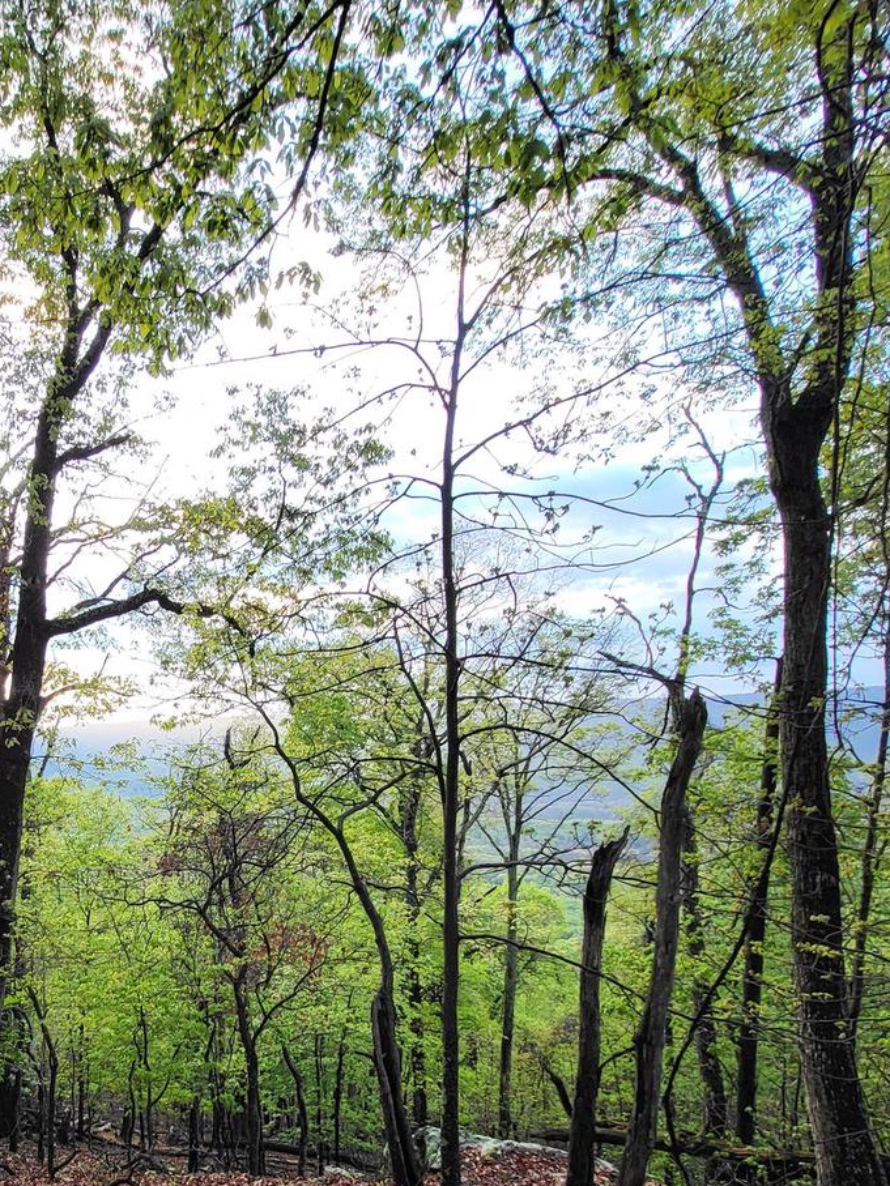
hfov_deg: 56.1
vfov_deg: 72.8
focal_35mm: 22
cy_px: 839
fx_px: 754
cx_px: 162
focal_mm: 1.74
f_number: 2.2
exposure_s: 1/60
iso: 32
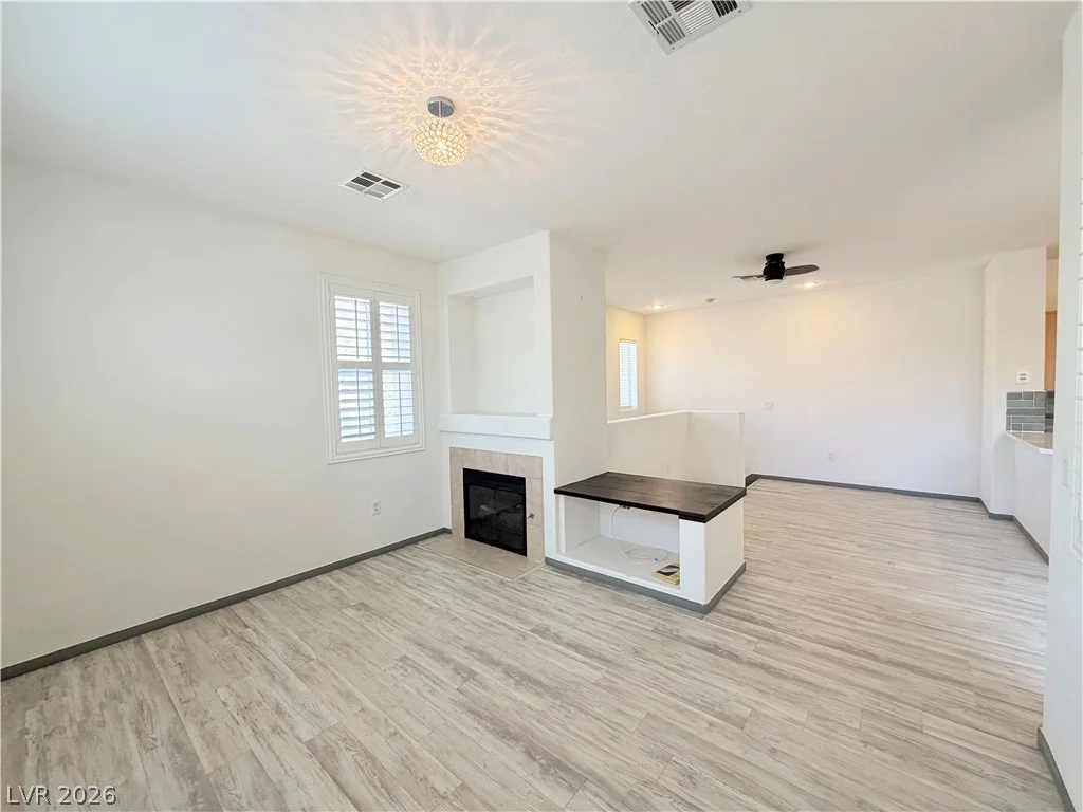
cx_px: 542
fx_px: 438
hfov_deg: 102.1
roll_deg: +1.1
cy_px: 406
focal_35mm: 14
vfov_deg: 85.7
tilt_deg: -2.1
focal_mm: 2.22
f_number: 2.2
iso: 250
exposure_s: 1/120
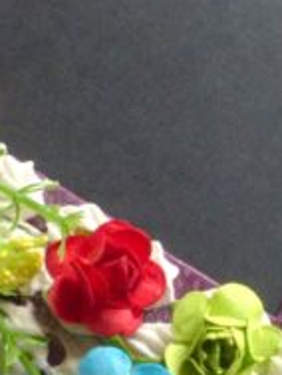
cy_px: 175
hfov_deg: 16.0
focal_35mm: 92
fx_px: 998
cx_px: 230
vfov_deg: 21.3
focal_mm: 5.2
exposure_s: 1/60
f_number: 6.3
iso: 200
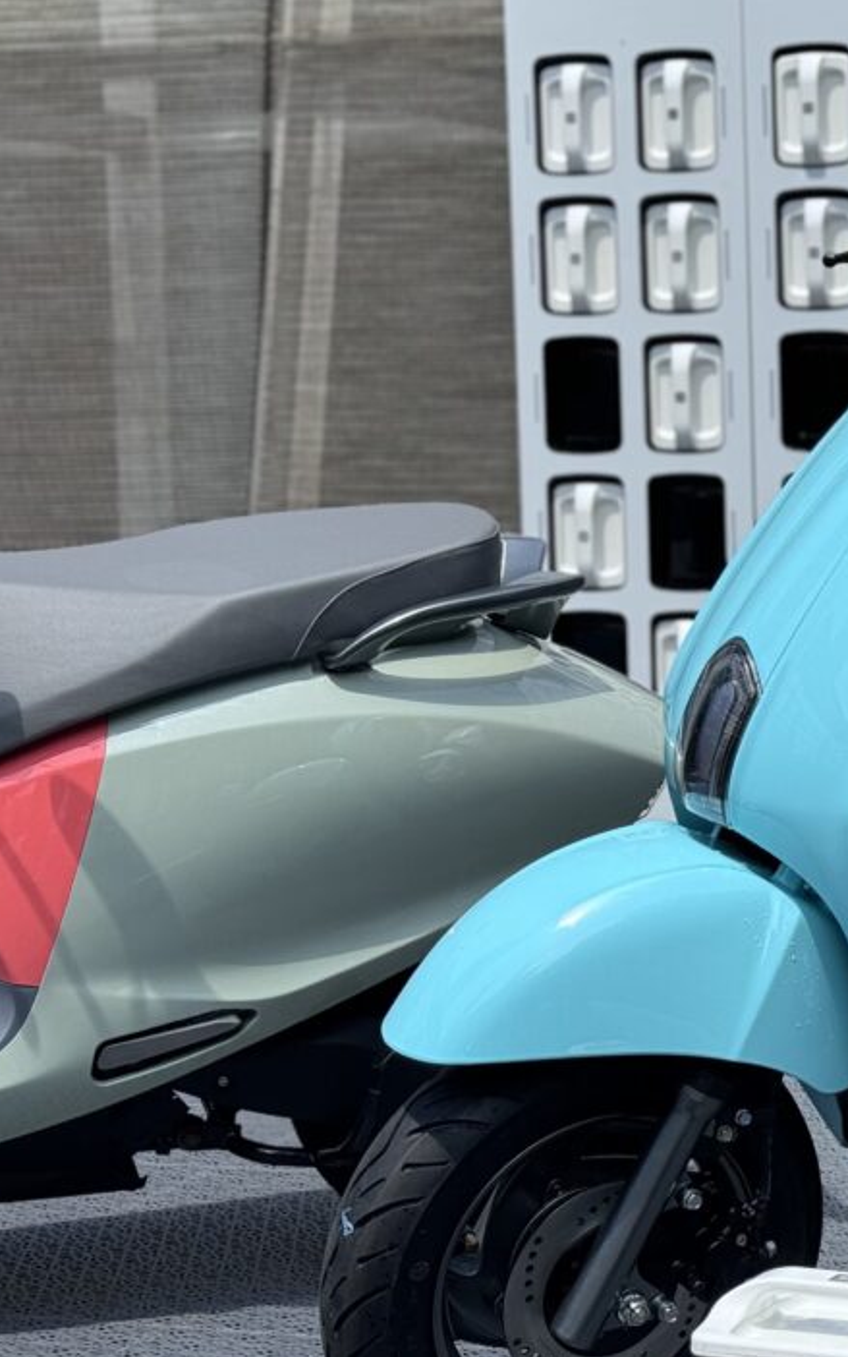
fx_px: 3216
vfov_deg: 23.8
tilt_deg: -4.8
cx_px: 1035
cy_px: 706
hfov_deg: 14.5
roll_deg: +0.6
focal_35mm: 87
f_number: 1.78
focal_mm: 6.76
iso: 64
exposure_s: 1/2611
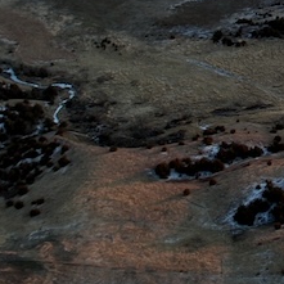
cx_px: 613
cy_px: -111
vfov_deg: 16.8
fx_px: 891
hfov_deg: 14.3
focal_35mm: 96
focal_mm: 12.29
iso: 310
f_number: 2.8
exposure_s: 1/500
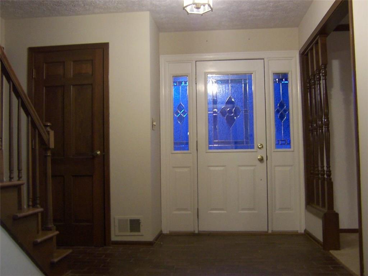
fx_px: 383
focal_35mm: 36
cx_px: 184
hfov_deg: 51.4
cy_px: 138
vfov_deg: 39.7
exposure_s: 1/8
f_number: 2.8
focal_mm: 5.6
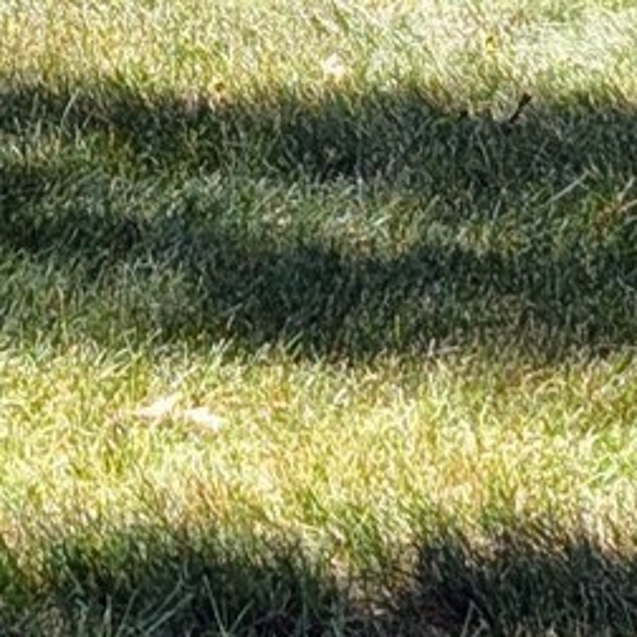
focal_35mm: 264
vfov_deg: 6.3
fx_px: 5496
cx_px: 1
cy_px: -1011
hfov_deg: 6.6
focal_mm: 6.9
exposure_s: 1/239
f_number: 1.68
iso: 20
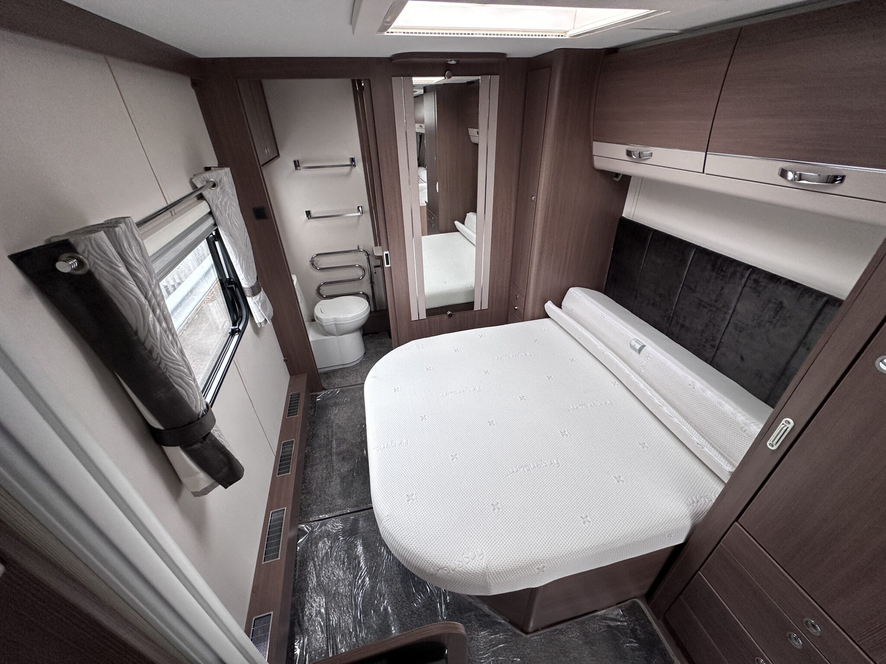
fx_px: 358
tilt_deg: -30.9
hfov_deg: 102.1
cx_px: 443
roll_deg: +0.7
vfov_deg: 85.7
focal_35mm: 14
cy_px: 332
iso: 125
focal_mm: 2.22
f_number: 2.2
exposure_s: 1/99
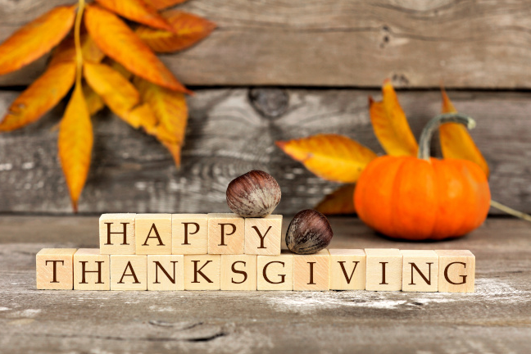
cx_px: 261
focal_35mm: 54
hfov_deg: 37.2
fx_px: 789
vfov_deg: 25.3
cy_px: 175
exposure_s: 1/6
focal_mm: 35
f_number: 16
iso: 100
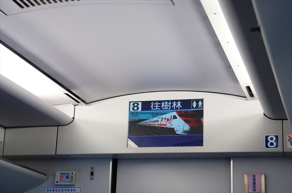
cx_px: 146
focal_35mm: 82
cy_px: 96
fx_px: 668
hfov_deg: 24.7
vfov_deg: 16.5
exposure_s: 1/125
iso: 1600
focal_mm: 55
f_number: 5.6
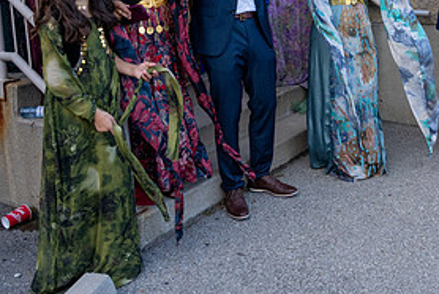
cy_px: 31
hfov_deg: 38.7
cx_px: 319
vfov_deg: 26.2
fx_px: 610
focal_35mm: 50
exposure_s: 1/5000
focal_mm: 24
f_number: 2.8
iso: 800
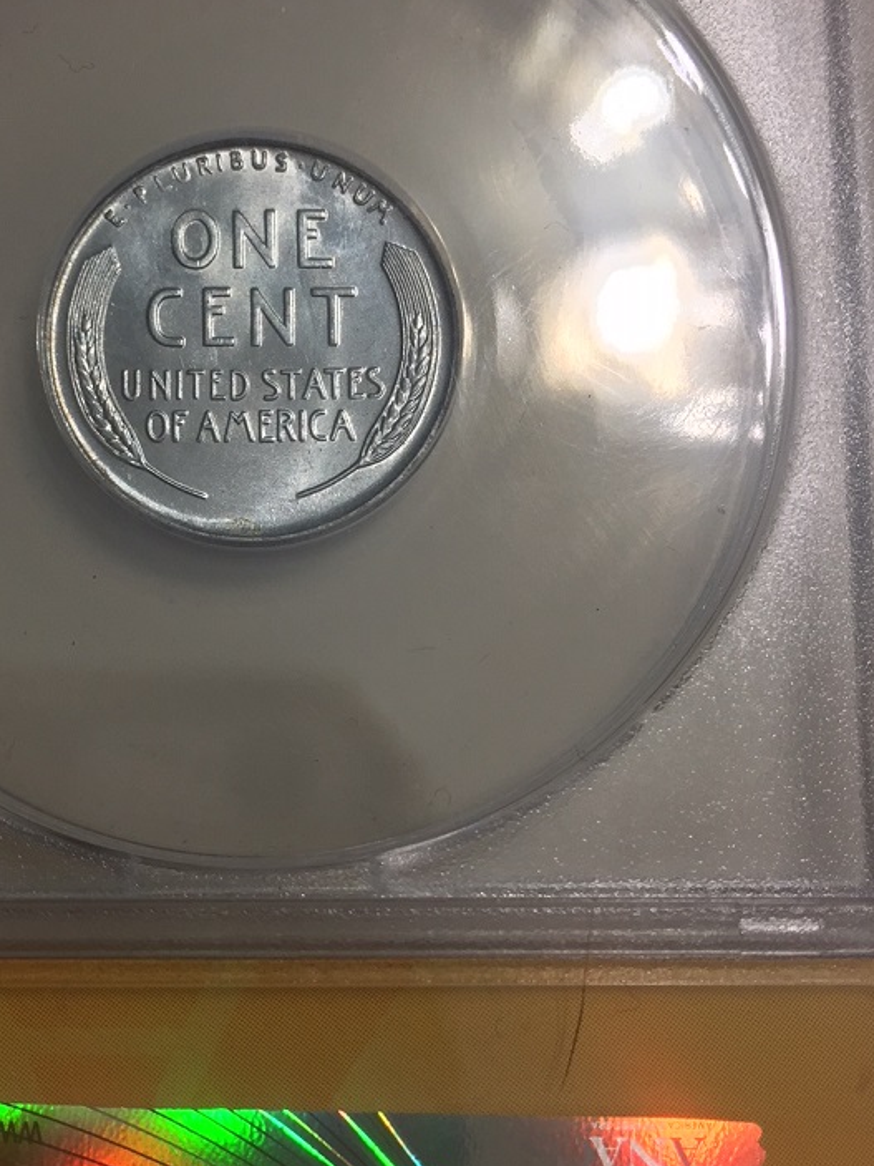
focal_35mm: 44
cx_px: 265
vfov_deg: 43.0
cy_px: 572
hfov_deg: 32.5
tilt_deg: -83.2
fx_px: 1482
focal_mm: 4.15
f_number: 2.2
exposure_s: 1/40
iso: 32
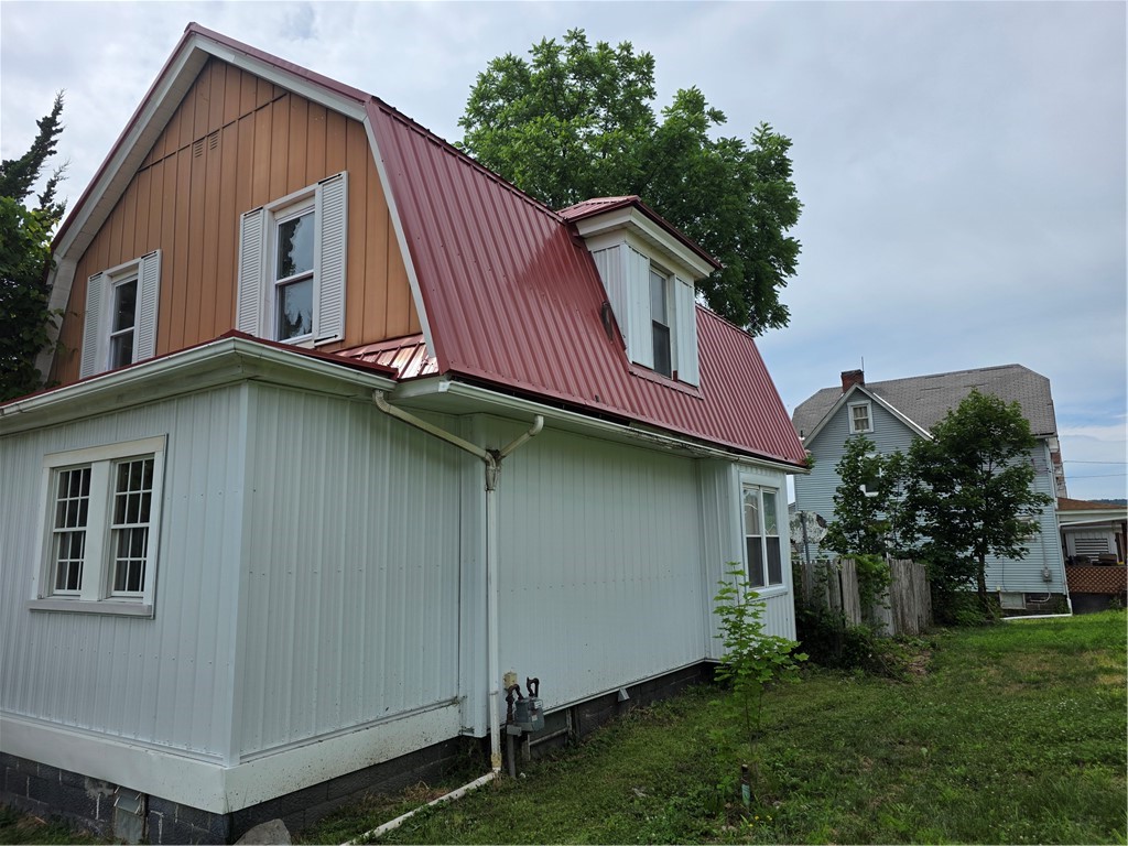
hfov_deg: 73.9
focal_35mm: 23
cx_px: 564
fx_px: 749
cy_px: 423
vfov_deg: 58.9
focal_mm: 6.3
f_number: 1.7
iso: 80
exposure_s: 1/7944
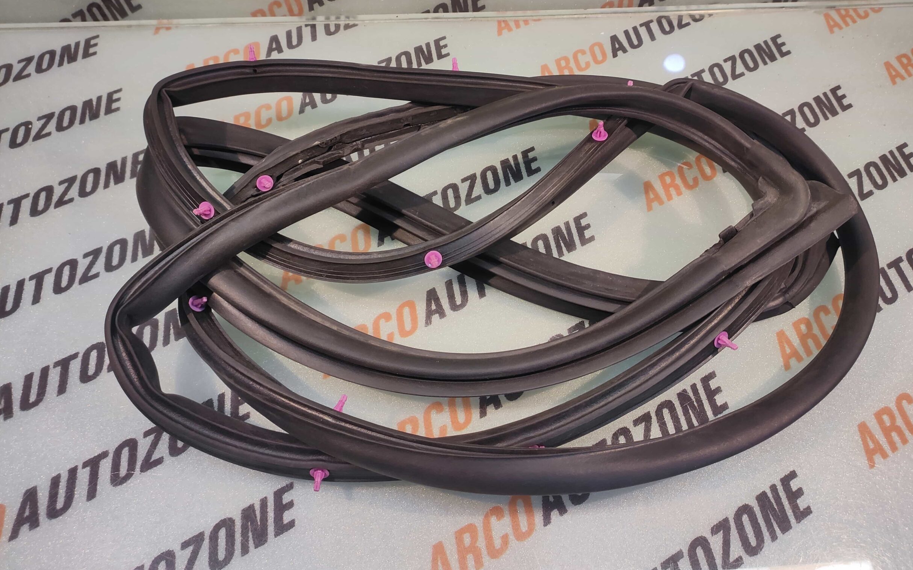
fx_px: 473
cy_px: 245
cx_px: 475
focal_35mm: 19
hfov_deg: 88.0
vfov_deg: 62.0
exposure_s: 1/33
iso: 129
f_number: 1.79
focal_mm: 4.74
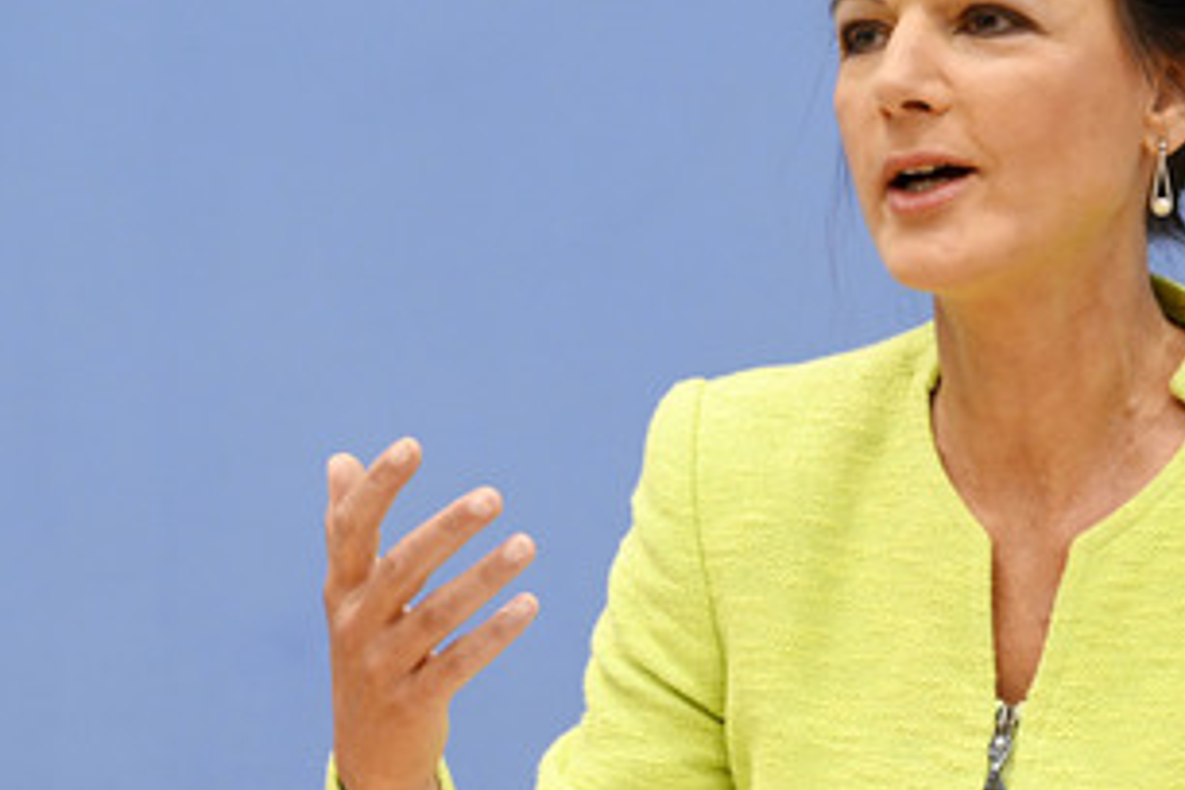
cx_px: 742
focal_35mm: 162
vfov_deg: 8.5
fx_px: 5332
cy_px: 302
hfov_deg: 12.7
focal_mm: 110
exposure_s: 1/640
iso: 5000
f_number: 5.6
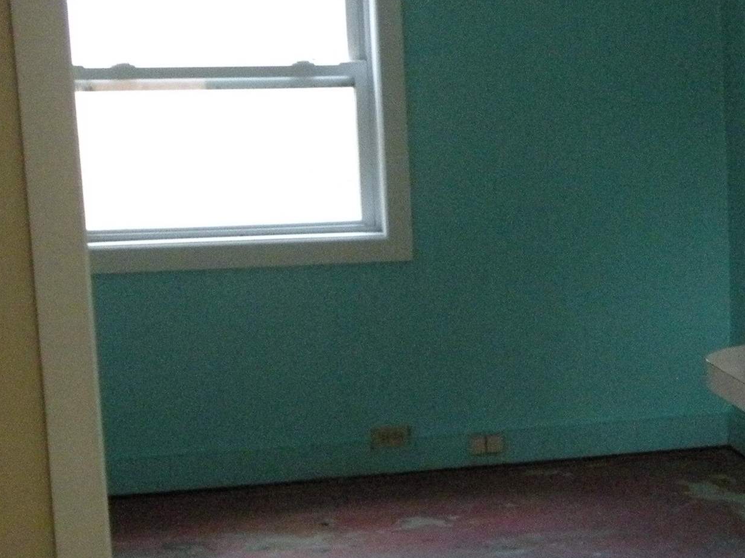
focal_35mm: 104
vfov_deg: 14.2
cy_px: 380
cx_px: 861
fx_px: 2238
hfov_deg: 18.1
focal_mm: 7.4
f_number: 3.2
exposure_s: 1/51
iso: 400
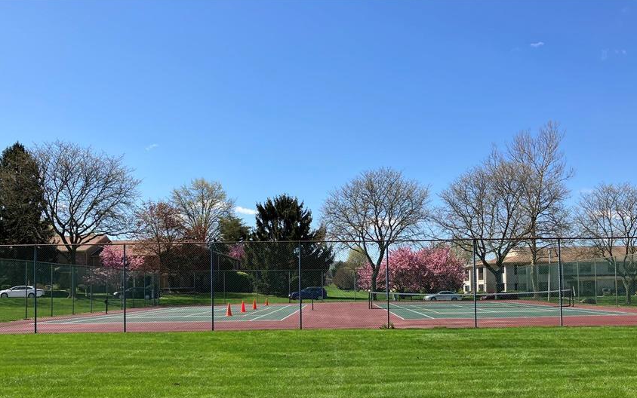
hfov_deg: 53.9
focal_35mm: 36
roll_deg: +0.3
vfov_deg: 34.8
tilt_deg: +2.7
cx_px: 349
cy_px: 286
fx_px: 625
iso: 32
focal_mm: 3.99
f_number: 1.8
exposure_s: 1/1567
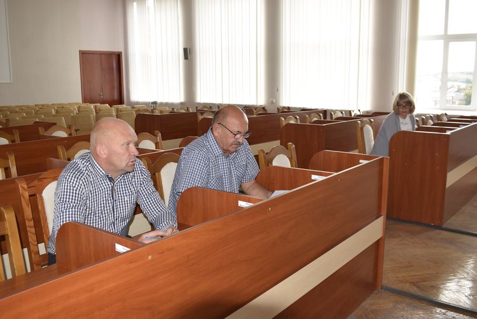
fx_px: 457
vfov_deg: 38.4
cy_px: 160
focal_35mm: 34
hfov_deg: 55.1
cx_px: 238
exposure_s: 1/125
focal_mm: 23
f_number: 5.6
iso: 500
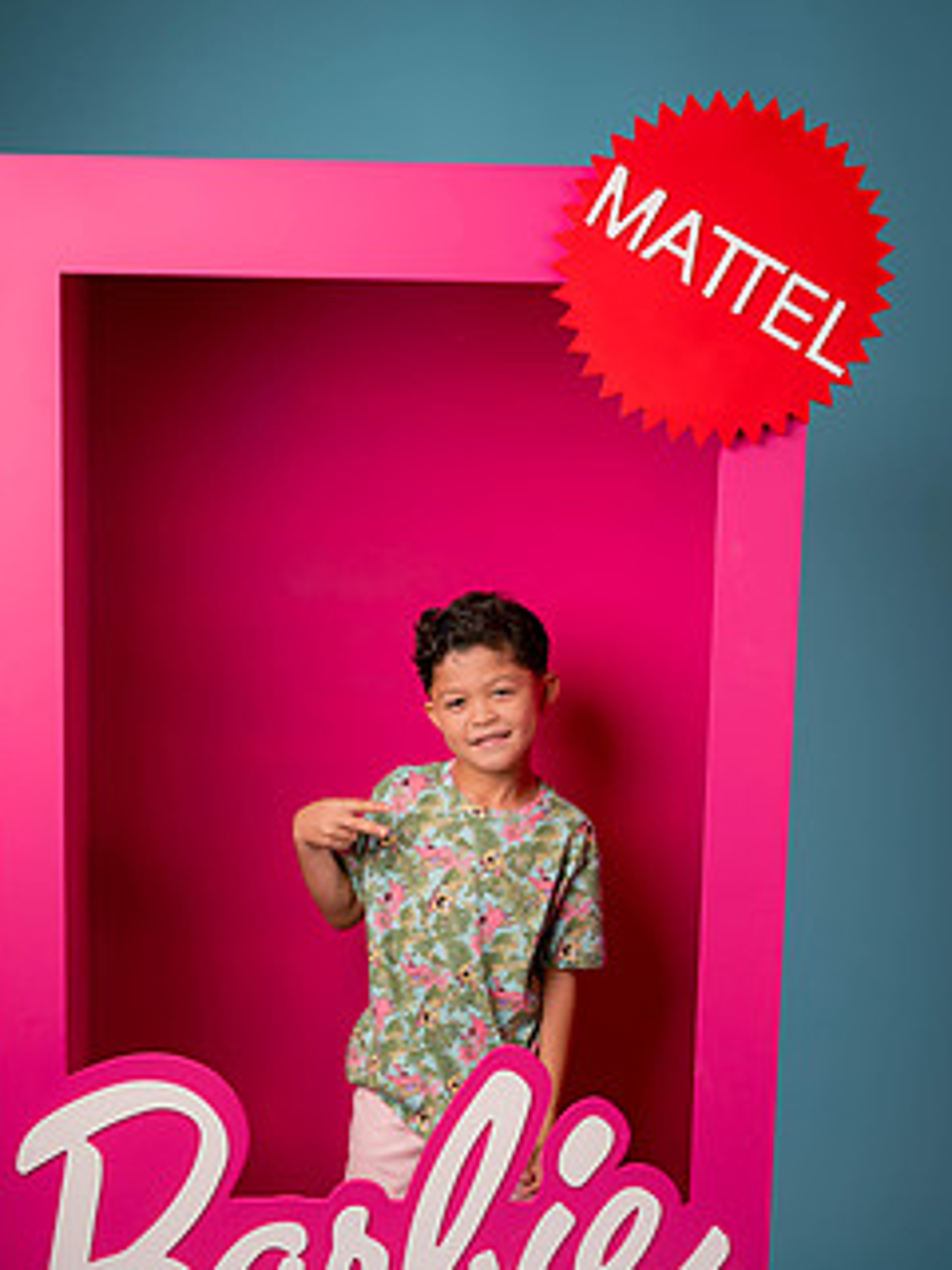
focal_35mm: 50
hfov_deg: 29.1
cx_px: 424
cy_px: 822
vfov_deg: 37.9
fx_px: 1833
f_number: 7.1
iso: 125
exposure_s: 1/160
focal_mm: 37
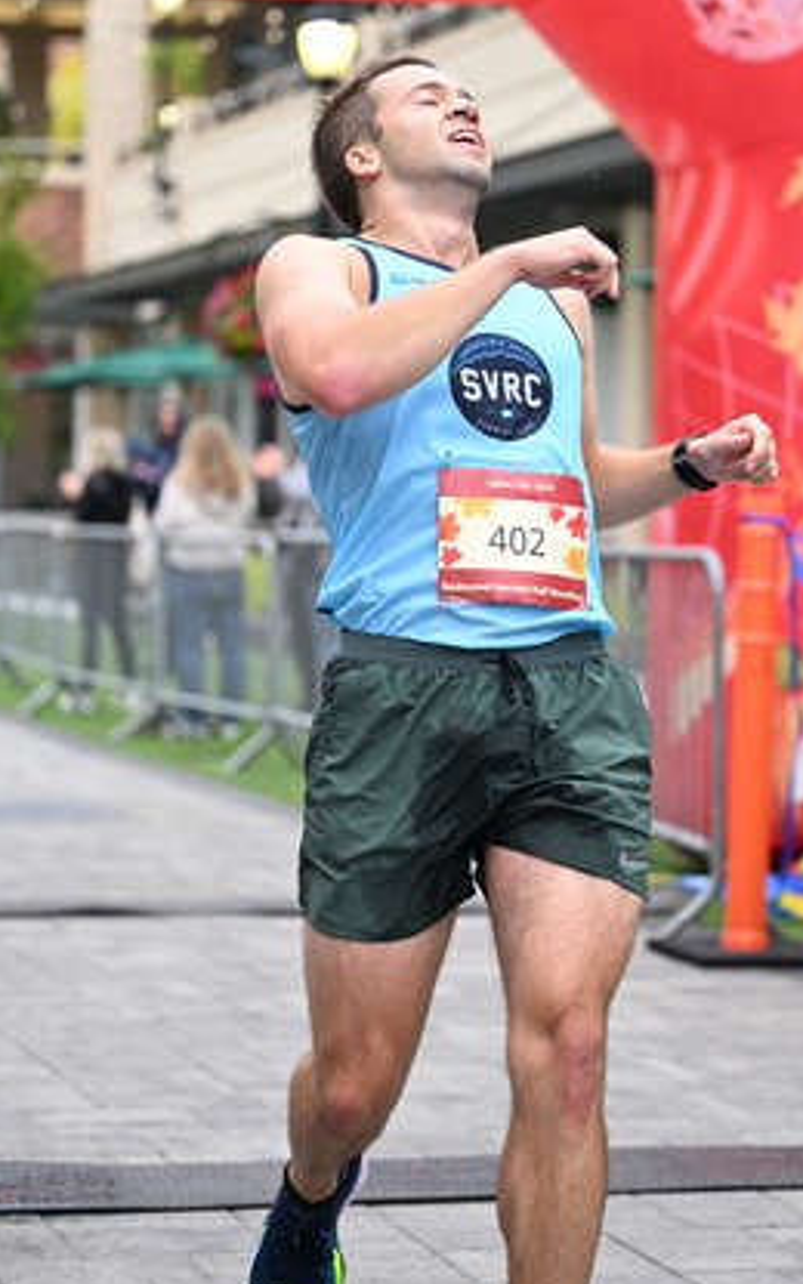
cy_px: 497
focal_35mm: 101
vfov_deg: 20.6
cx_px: 434
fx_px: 3537
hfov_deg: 13.0
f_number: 2.8
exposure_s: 1/1600
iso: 1250
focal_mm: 75
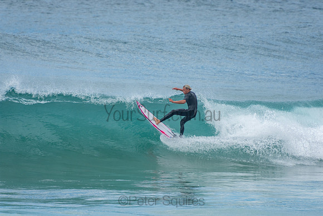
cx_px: 162
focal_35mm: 600
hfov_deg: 3.4
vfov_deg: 2.3
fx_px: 5384
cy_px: 108
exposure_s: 1/1250
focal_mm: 400
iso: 280
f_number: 5.6
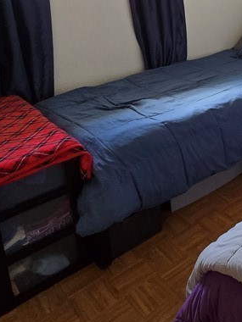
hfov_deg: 32.2
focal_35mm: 35
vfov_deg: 48.0
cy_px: 41
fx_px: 326
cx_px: 305
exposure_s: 1/60
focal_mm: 2.2
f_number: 2.2
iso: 320
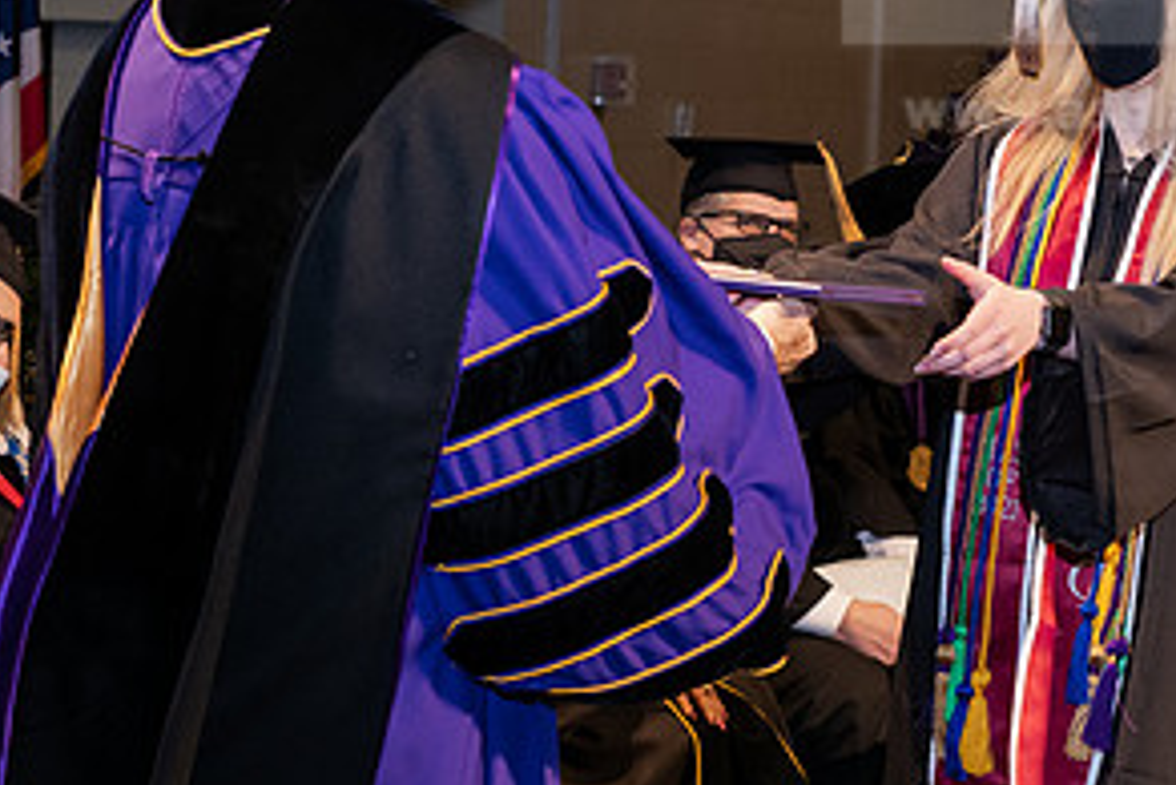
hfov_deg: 16.6
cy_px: 195
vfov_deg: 11.1
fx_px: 4020
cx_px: 721
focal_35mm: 123
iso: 1600
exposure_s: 1/200
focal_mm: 62
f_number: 6.3
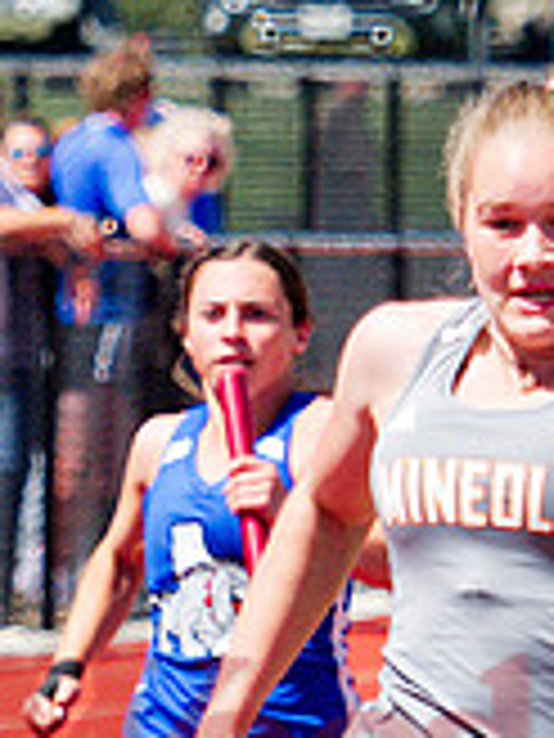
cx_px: 615
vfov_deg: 3.1
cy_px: 837
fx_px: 13465
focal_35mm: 631
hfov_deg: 2.4
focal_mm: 115
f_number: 4
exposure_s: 1/1300
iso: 400
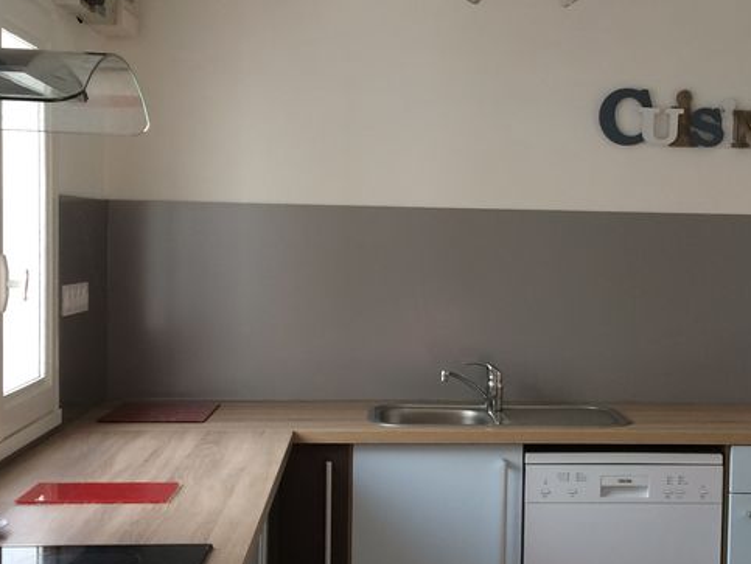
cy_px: 309
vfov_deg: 24.4
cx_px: 493
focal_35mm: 60
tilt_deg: -3.2
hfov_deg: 31.9
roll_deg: -1.5
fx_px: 1303
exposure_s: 1/33
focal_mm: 4.15
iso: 40
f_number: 2.2
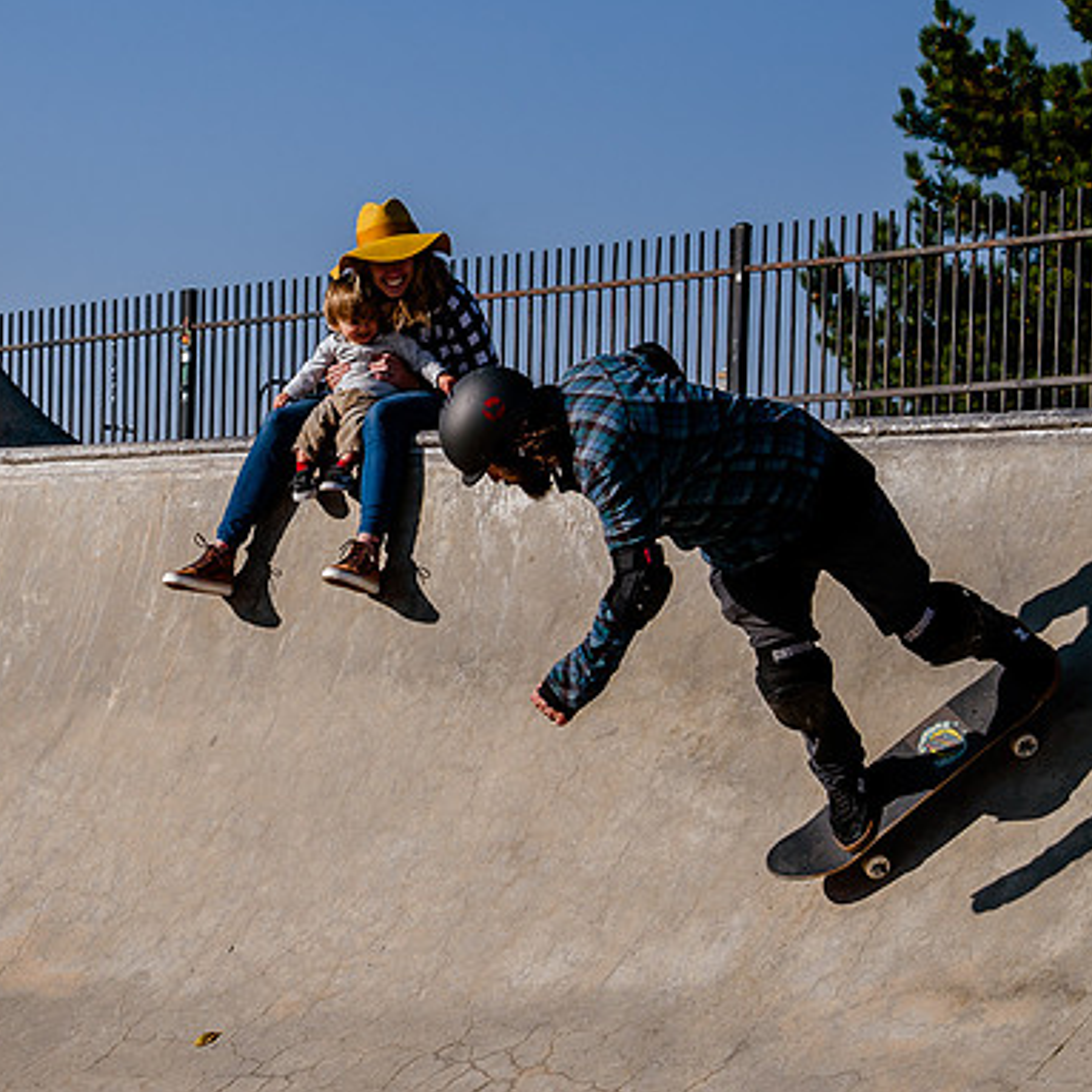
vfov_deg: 14.5
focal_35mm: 120
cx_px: 252
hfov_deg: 14.5
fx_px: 4283
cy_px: 338
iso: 200
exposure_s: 1/640
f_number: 10
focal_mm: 58
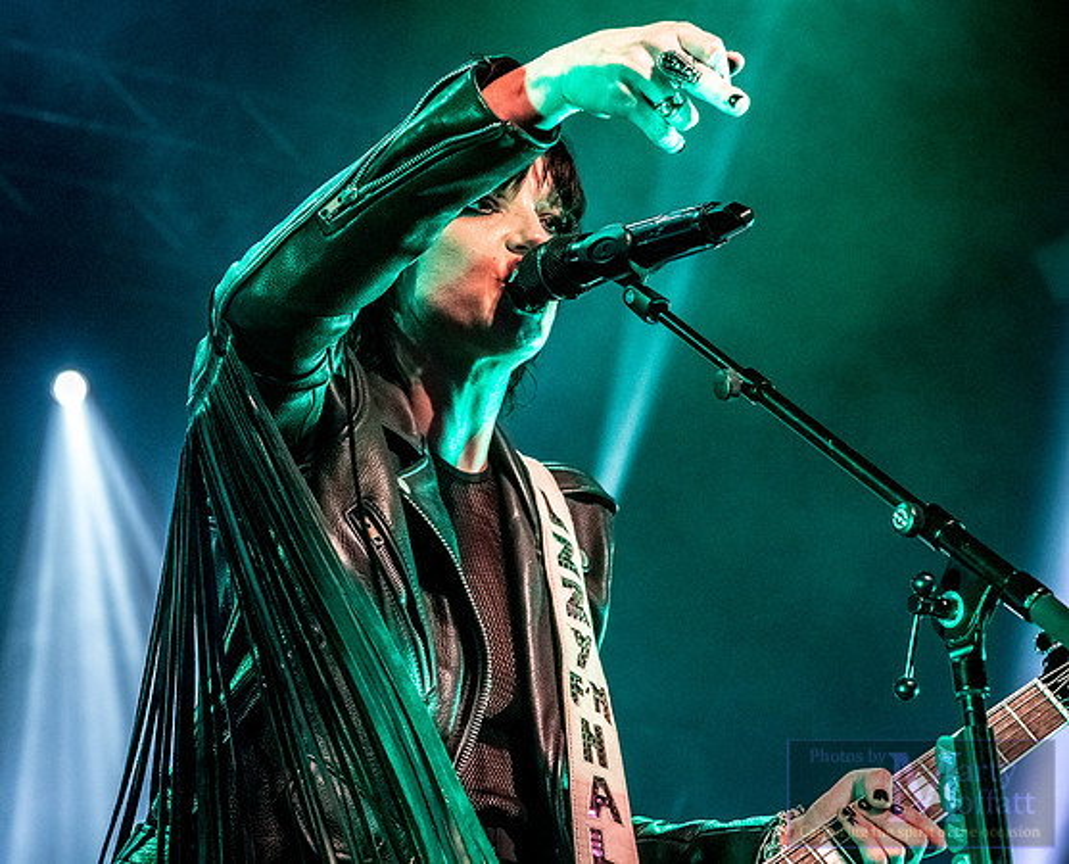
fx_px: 3551
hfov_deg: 17.1
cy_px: 374
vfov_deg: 13.9
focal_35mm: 112
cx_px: 415
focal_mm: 47
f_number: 4
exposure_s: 1/125
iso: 1600
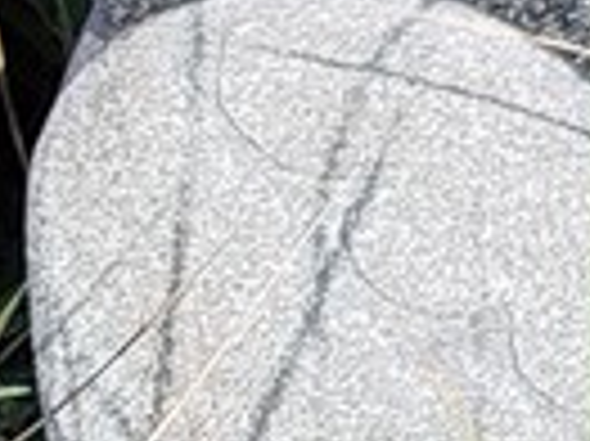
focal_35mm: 380
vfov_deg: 3.8
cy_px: -639
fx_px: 6471
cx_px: 1329
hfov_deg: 5.1
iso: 50
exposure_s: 1/634
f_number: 1.7
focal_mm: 5.31
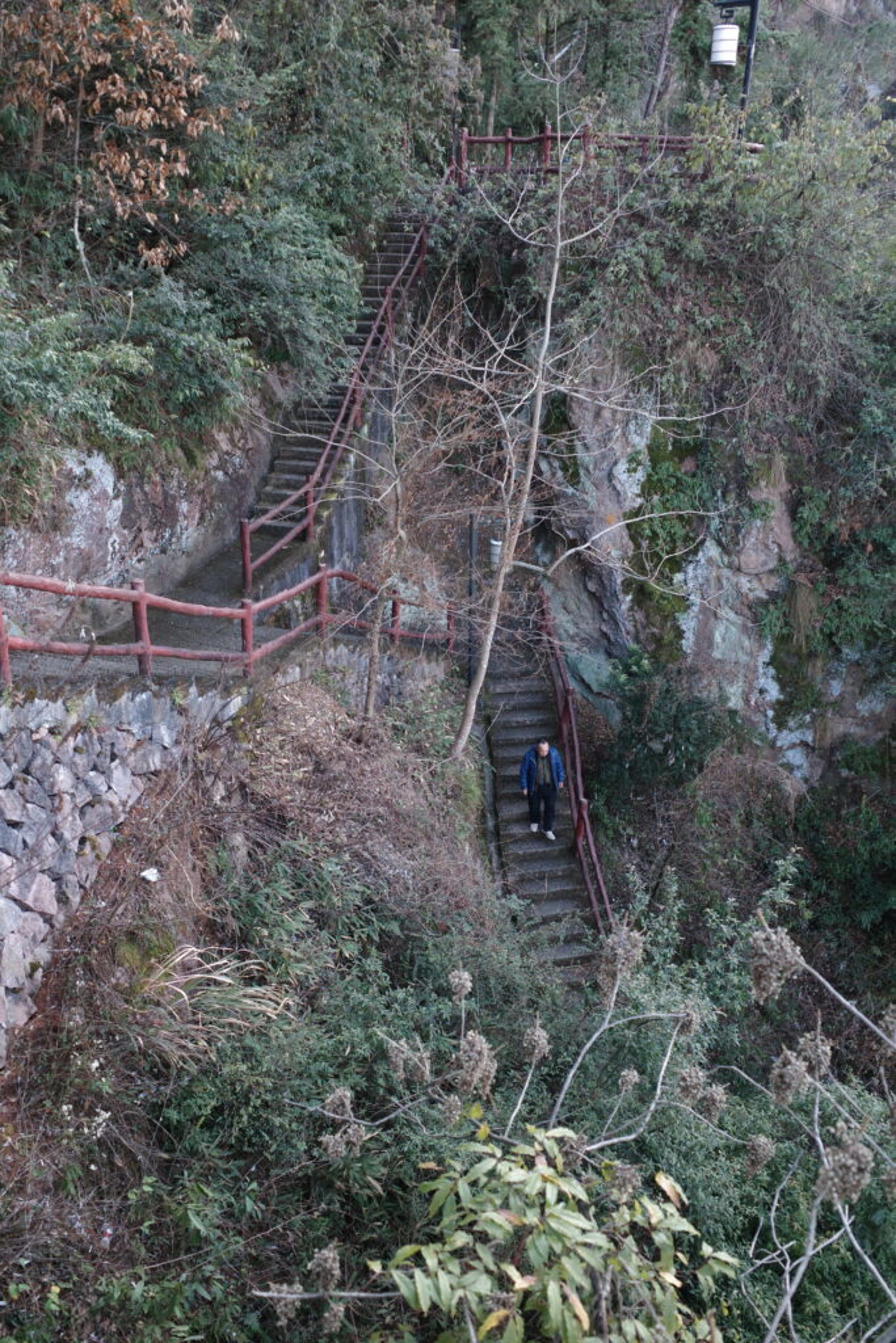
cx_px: 448
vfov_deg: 65.5
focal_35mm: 28
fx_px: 1045
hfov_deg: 46.4
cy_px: 672
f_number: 2.8
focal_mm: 18.3
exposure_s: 1/1000
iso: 1600
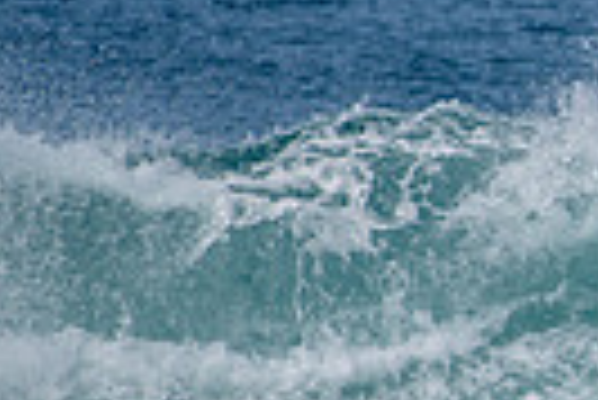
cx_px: 1142
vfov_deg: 0.6
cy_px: 317
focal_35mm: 2176
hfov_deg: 0.9
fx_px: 36185
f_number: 6.3
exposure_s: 1/2500
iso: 250
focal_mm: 500
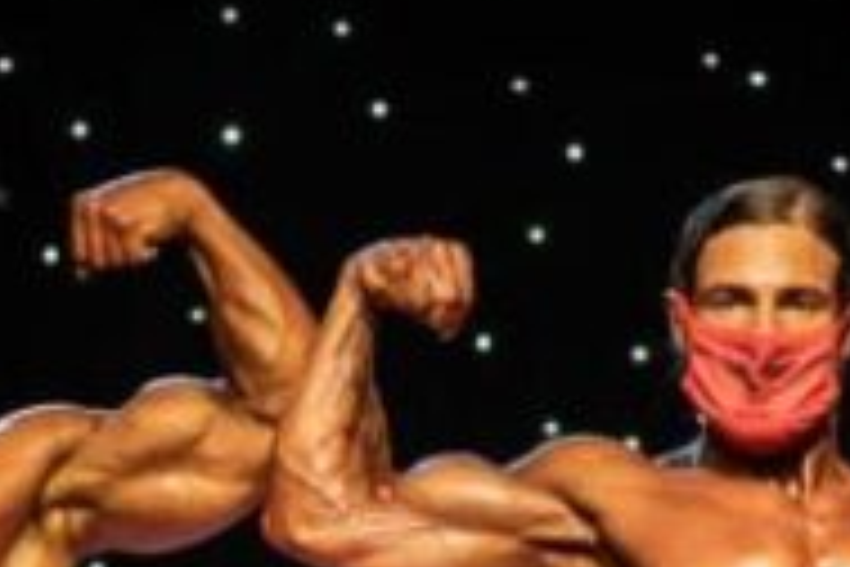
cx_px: -166
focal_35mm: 346
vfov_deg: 3.9
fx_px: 8169
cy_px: 1008
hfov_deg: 5.9
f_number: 2.5
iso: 1000
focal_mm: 85
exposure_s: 1/250
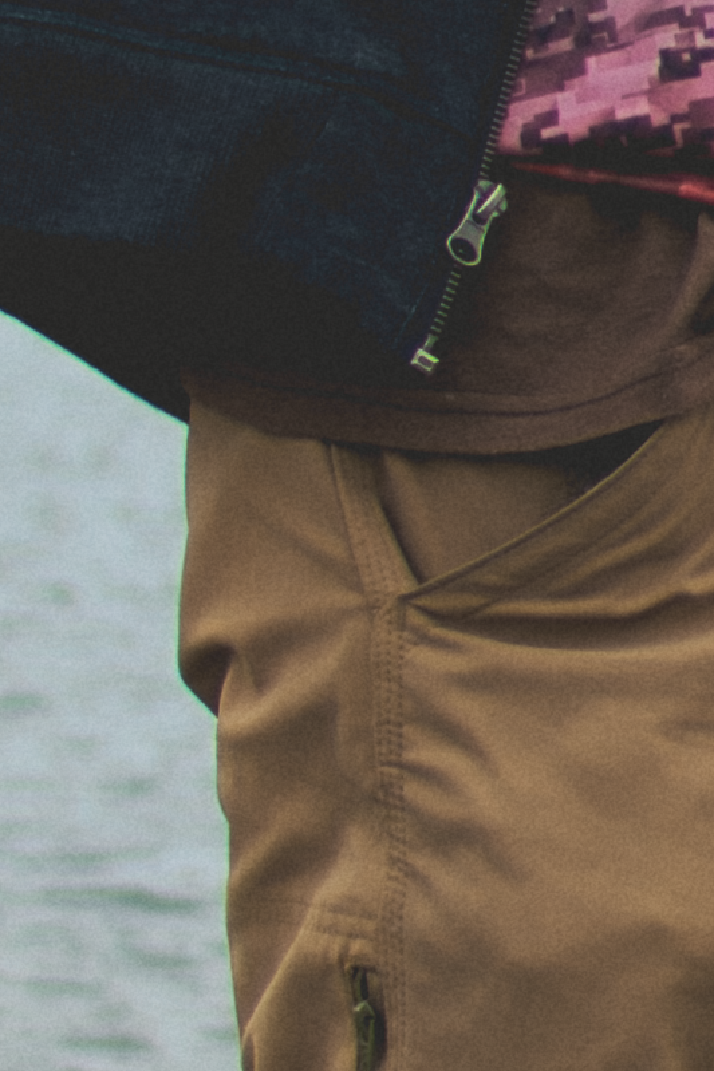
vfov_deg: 7.6
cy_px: 21
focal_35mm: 270
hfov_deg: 5.1
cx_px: 753
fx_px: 8035
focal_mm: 24
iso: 100
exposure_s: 1/4000
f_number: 1.8
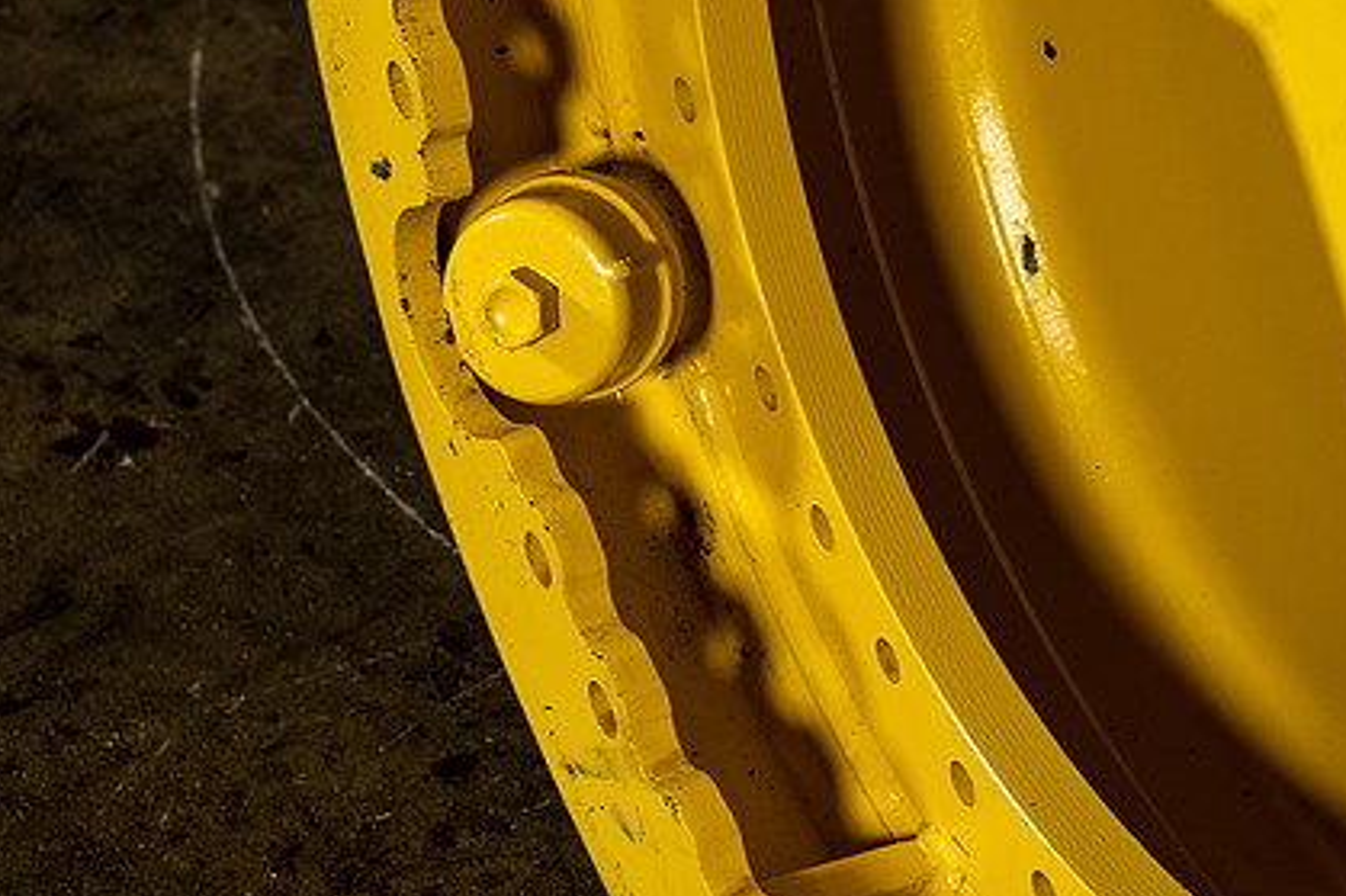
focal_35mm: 97
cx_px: 601
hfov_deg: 21.0
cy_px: 361
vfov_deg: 14.1
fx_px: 3625
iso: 800
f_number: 5.6
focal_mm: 70
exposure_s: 1/125
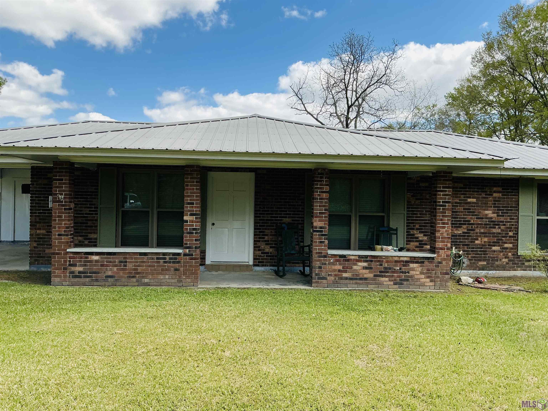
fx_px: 459
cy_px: 206
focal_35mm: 29
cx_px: 274
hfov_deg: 61.7
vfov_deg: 48.2
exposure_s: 1/997
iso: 25
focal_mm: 3
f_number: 1.8
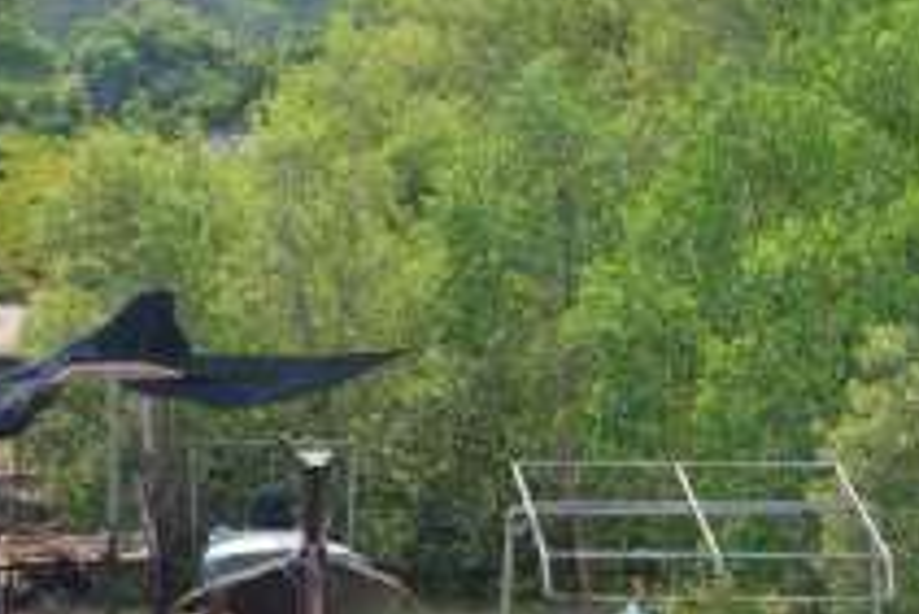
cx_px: 1045
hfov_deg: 11.1
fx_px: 4649
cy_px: 601
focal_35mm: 182
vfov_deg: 7.5
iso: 100
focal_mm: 48
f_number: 5
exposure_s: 1/100
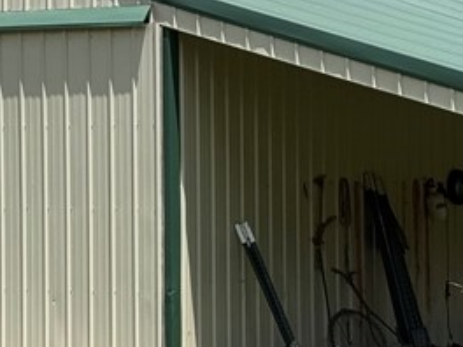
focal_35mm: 186
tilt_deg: -2.1
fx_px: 2488
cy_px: 216
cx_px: 326
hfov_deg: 10.6
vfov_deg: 8.0
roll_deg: -0.3
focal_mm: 6.76
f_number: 1.78
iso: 64
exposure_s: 1/4049
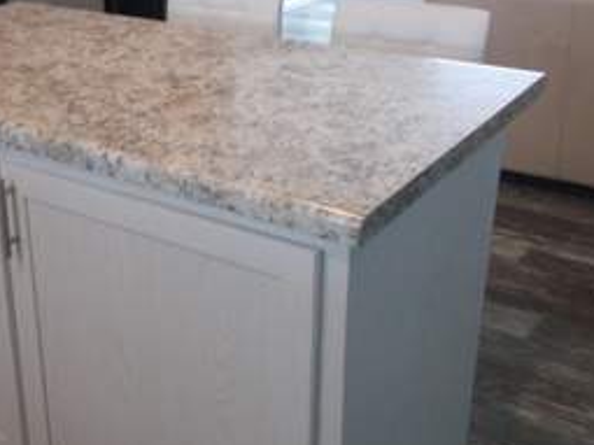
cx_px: 123
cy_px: 151
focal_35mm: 49
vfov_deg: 29.5
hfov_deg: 37.6
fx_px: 840
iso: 200
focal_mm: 4.6
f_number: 3.2
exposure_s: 1/25
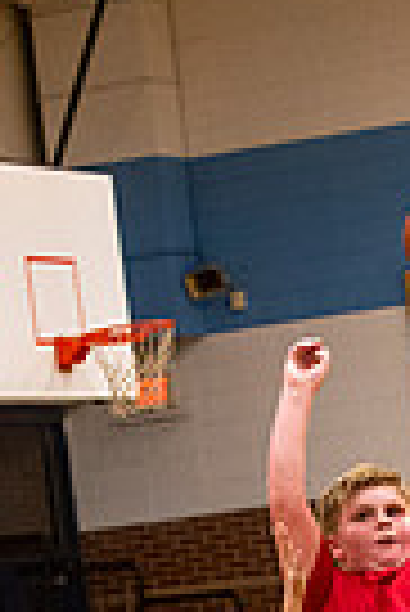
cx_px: 493
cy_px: 693
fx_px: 3936
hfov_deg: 5.9
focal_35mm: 231
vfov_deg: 8.8
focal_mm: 70
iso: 5000
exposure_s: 1/500
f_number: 4
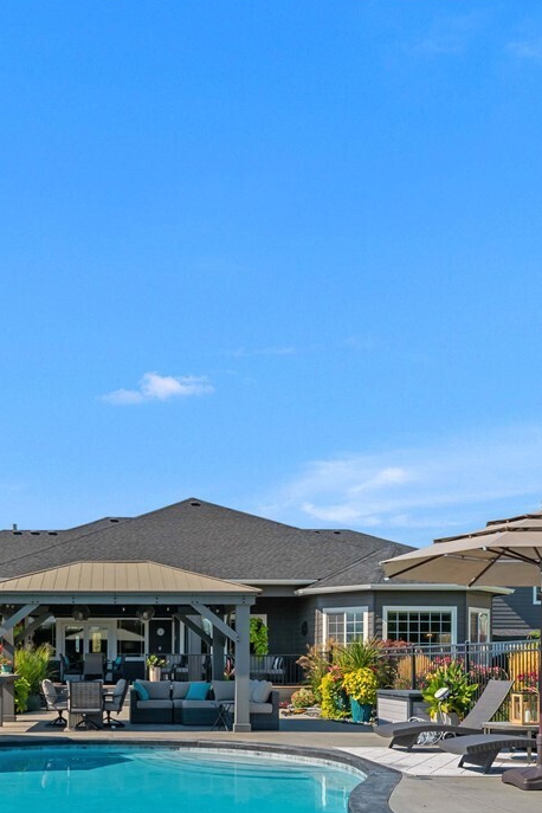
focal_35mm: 37
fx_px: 836
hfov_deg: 34.8
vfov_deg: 48.7
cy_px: 660
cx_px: 106
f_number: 8
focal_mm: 15
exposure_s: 1/500
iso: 100
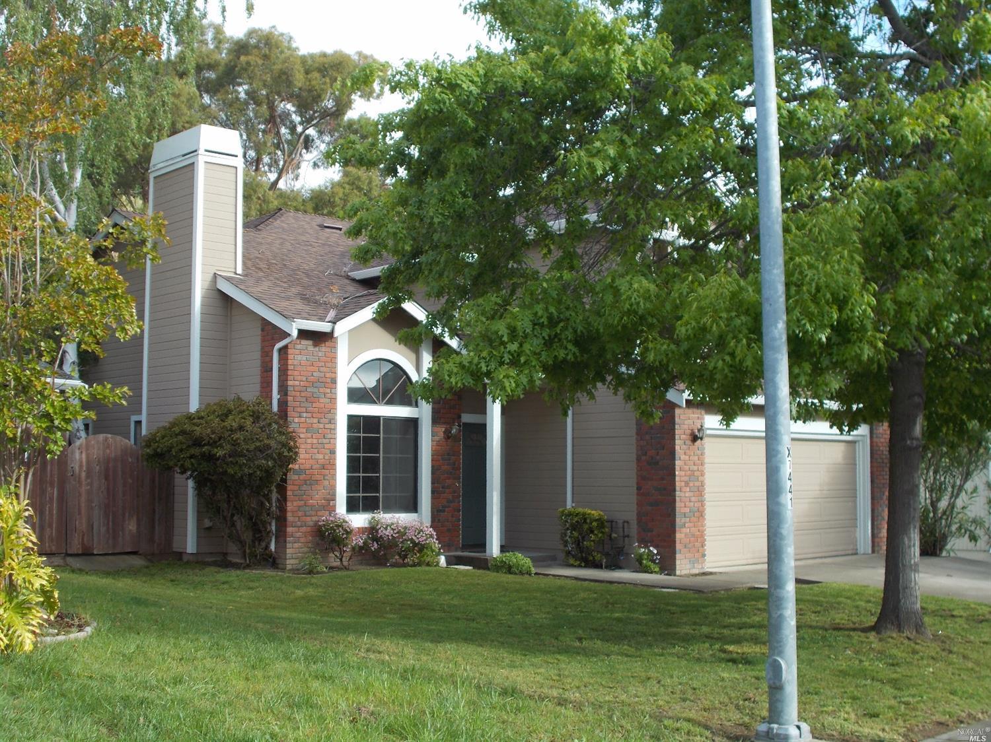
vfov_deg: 32.9
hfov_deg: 43.0
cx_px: 496
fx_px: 1259
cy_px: 371
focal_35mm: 44
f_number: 4.2
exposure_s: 1/125
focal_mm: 7.9
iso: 80
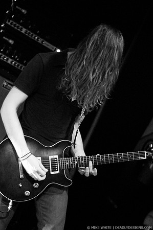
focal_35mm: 75
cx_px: 76
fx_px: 479
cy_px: 115
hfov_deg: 18.1
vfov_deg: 27.0
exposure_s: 1/25
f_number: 1.8
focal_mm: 50
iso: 1250
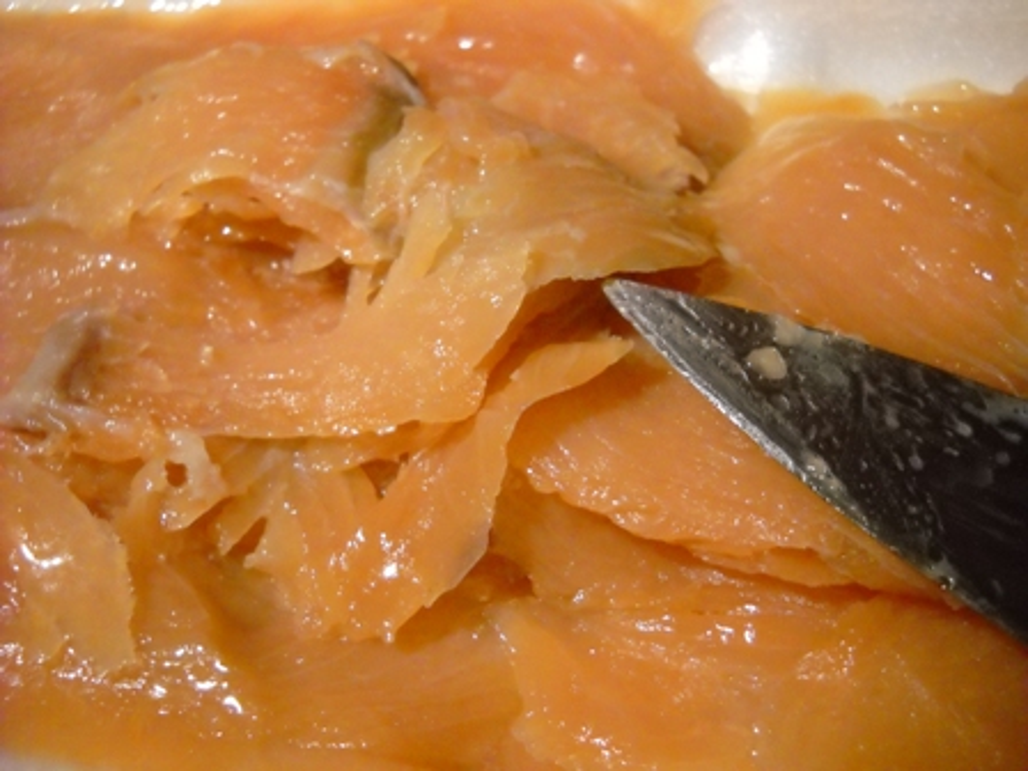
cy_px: 386
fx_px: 1218
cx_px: 514
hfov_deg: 45.8
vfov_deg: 35.1
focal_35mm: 41
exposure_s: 1/129
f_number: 3.1
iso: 800
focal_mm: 6.72
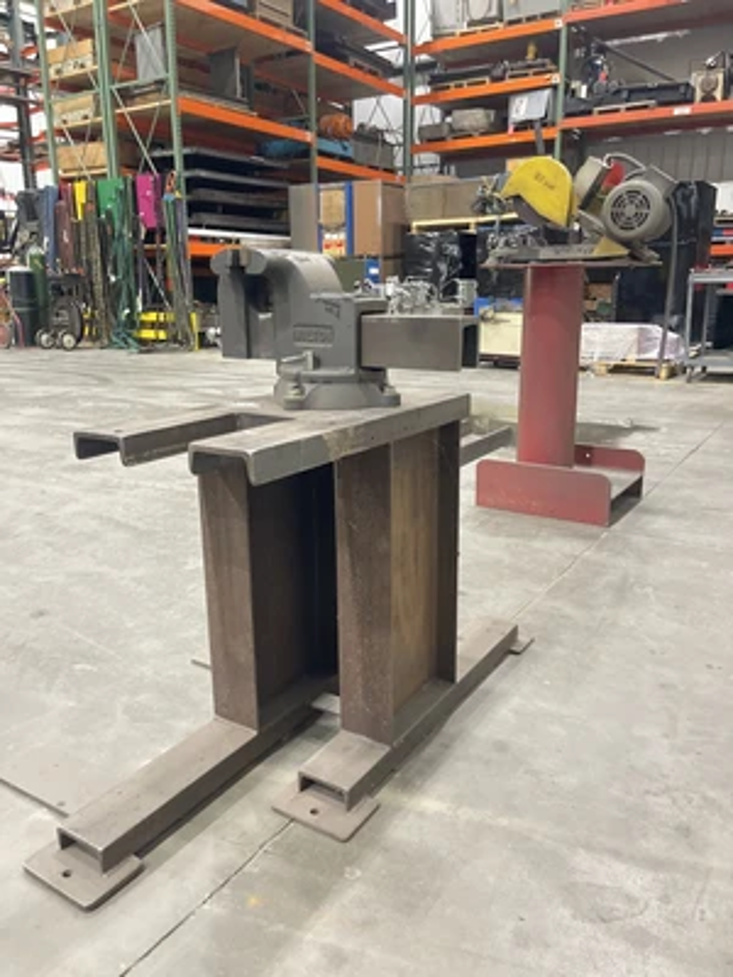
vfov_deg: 69.4
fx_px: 706
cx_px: 366
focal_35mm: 25
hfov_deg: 54.9
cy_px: 488
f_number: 1.6
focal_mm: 5.1
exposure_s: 1/40
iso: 640
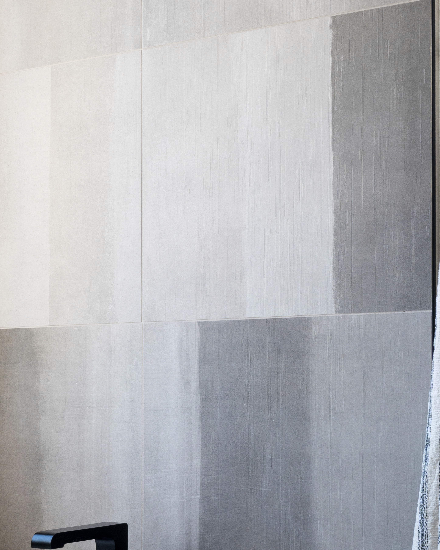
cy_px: 408
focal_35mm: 73
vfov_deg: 25.8
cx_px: 222
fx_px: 1188
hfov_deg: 21.0
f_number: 13
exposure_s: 1/15
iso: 400
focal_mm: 40
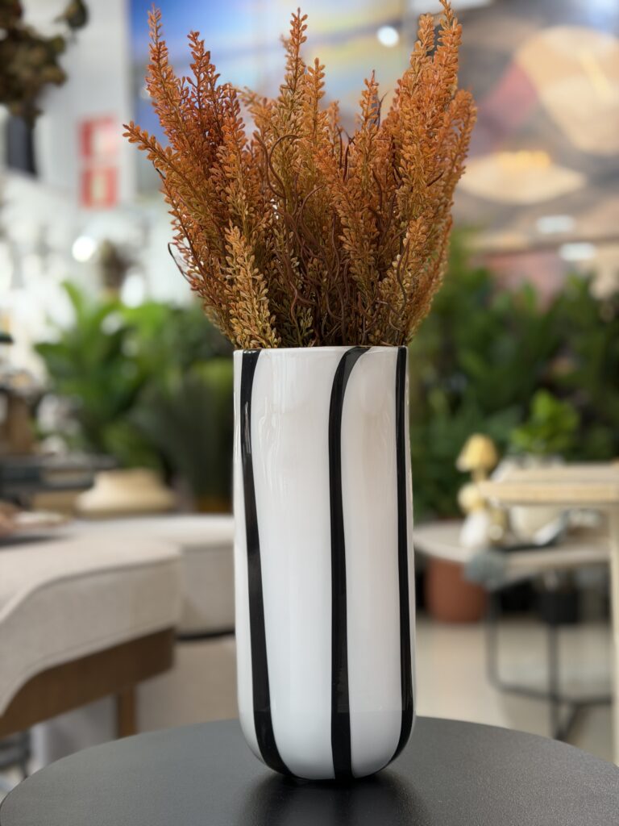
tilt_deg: +1.7
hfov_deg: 30.3
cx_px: 310
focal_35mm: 48
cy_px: 413
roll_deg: +0.2
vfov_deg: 39.7
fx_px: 1144
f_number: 1.78
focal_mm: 6.76
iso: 100
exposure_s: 1/60
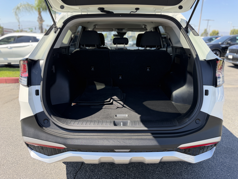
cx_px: 119
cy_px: 90
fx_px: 165
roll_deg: -1.9
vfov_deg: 56.8
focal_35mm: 24
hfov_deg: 71.6
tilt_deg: -15.7
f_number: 1.78
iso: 100
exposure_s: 1/967
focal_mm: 6.76
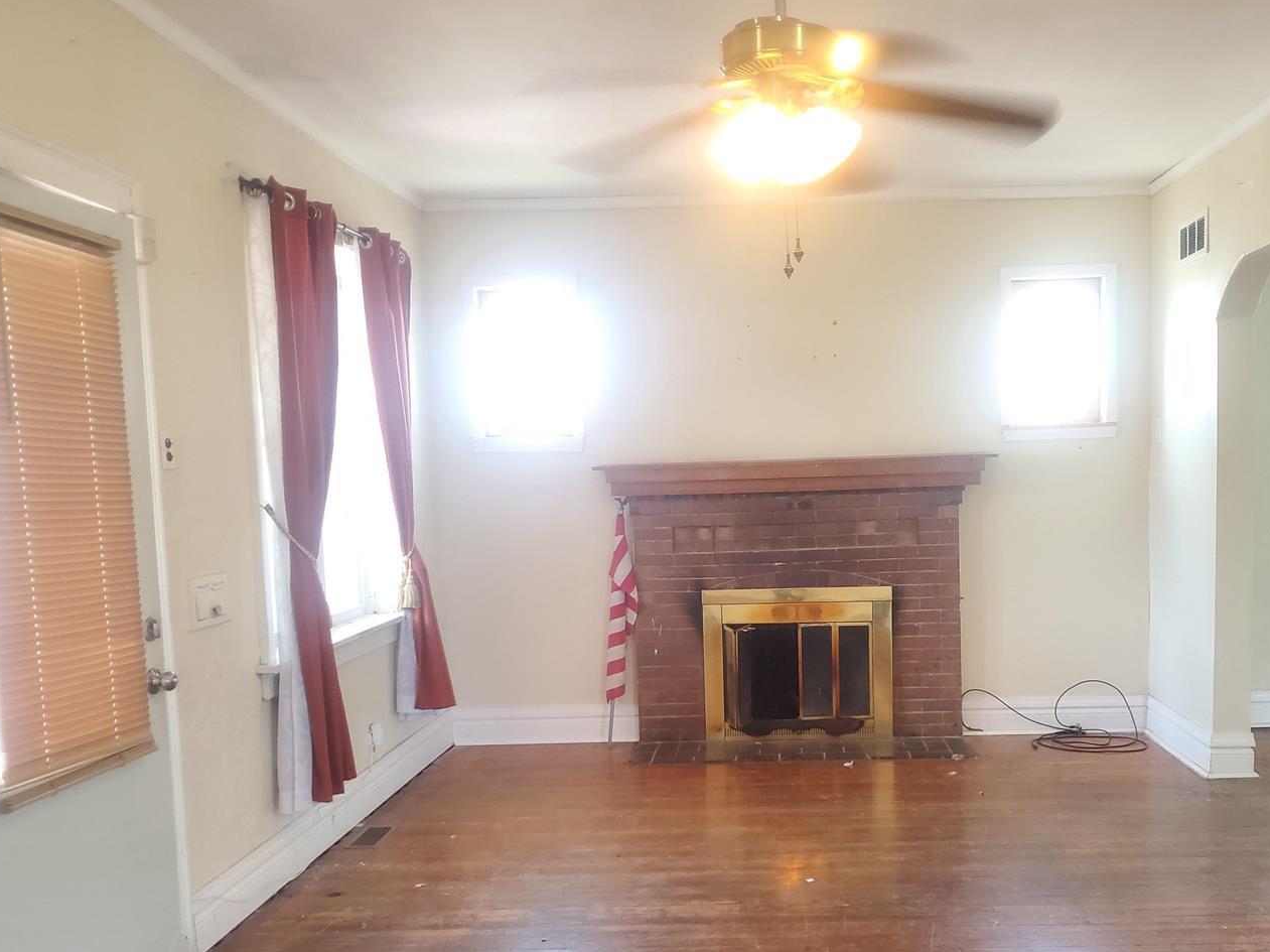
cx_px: 792
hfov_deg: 54.8
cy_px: 567
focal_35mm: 33
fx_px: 1210
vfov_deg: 42.7
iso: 250
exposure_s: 1/40
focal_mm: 4.3
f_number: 1.5
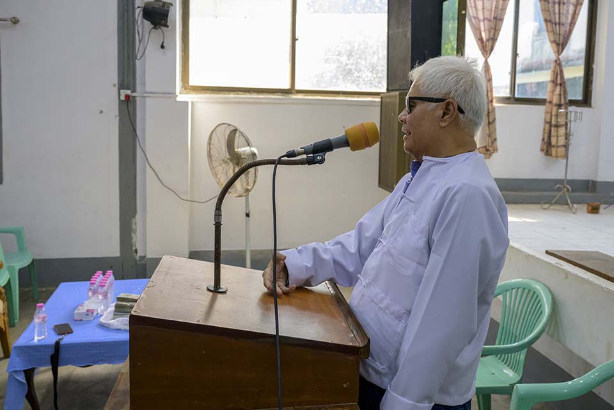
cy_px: 205
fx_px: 495
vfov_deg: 45.0
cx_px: 307
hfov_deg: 63.7
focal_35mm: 29
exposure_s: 1/200
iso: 4000
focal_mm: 29
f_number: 5
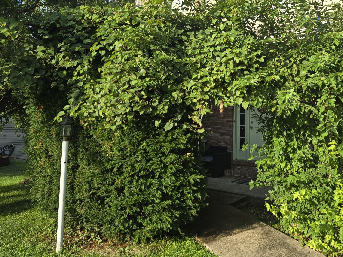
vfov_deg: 44.7
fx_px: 307
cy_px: 85
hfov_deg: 57.9
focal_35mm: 31
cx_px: 205
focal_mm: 6.3
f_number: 1.7
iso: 12
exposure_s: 1/207
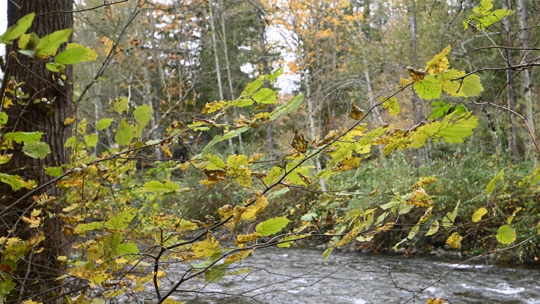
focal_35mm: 50
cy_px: 202
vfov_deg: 23.8
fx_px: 716
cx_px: 330
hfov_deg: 41.1
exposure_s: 1/800
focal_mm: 24
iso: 5600
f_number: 4.5
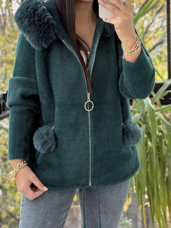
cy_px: 76
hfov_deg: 21.0
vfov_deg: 27.6
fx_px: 461
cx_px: 91
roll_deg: +2.6
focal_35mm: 70
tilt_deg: -18.8
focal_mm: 6.76
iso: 100
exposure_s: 1/67
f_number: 1.78
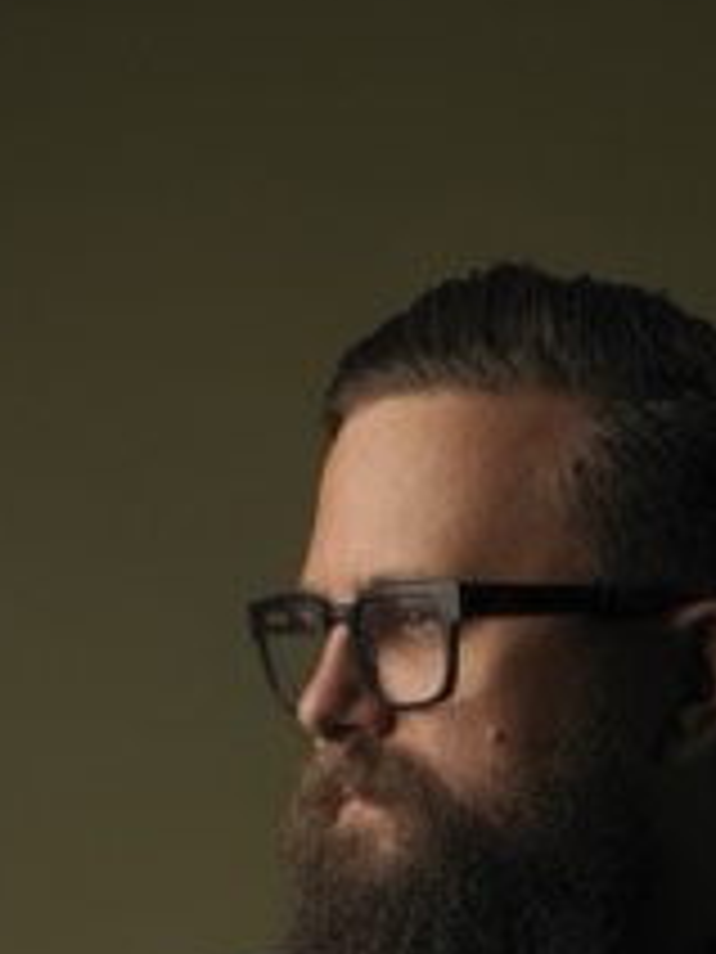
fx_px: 5516
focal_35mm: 200
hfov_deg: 7.4
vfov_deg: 9.3
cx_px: 813
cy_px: 1845
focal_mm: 60
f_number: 11
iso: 200
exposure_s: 1/350
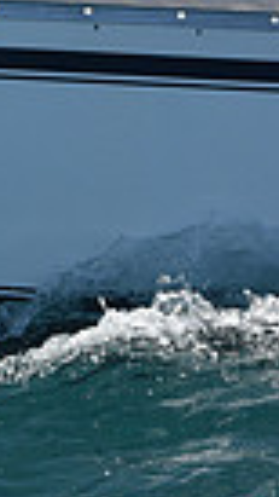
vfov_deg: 4.9
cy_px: -31
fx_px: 5843
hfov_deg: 2.7
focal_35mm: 444
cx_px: -768
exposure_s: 1/1600
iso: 250
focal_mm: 100
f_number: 6.3
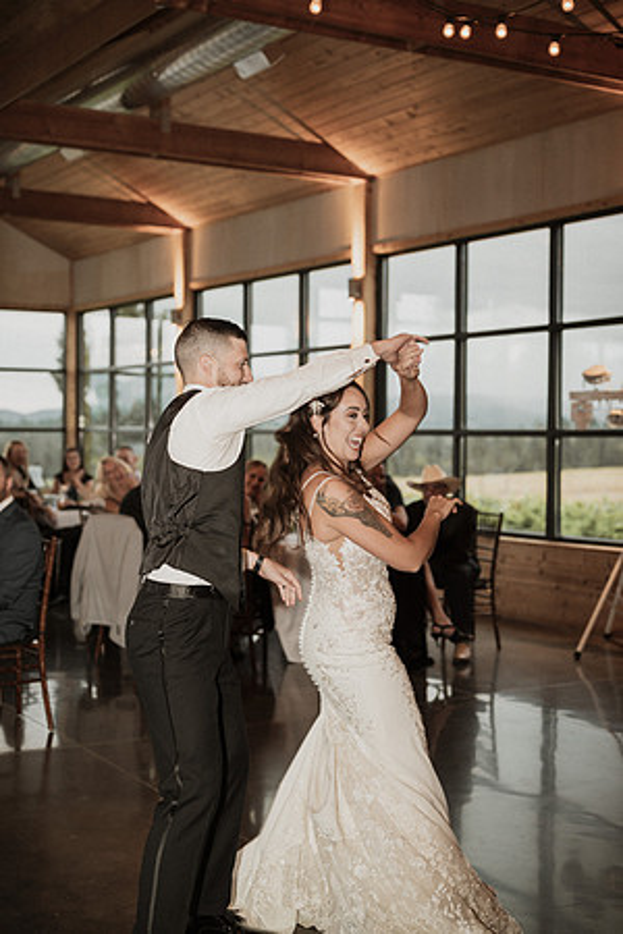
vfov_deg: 39.6
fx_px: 1298
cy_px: 467
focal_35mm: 50
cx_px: 312
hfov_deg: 27.0
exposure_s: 1/100
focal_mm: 50
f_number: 2.8
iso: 500
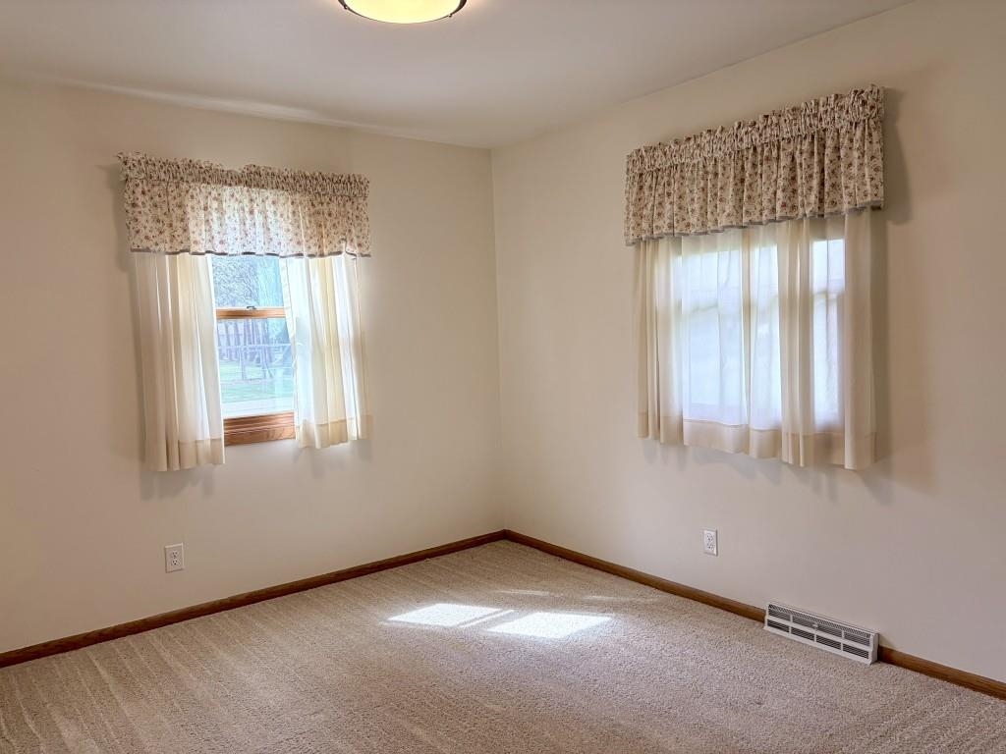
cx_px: 503
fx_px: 756
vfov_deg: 53.1
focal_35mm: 26
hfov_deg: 67.3
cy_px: 377
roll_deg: +2.2
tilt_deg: -3.8
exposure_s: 1/191
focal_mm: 5.96
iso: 64
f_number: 1.6
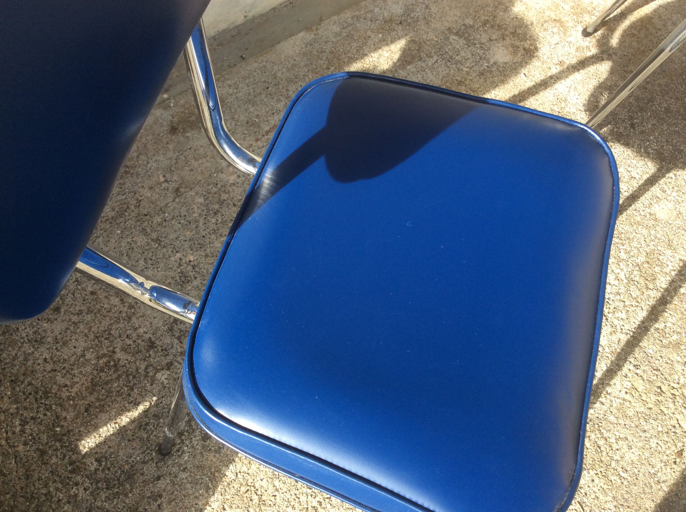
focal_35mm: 32
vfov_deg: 44.1
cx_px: 343
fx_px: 633
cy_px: 256
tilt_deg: -64.6
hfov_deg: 56.9
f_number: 2.4
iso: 32
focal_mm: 3.3
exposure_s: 1/332
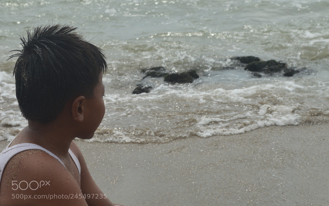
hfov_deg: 24.5
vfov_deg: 15.4
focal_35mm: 85
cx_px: 164
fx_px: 758
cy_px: 102
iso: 400
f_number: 11
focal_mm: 55
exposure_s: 1/400
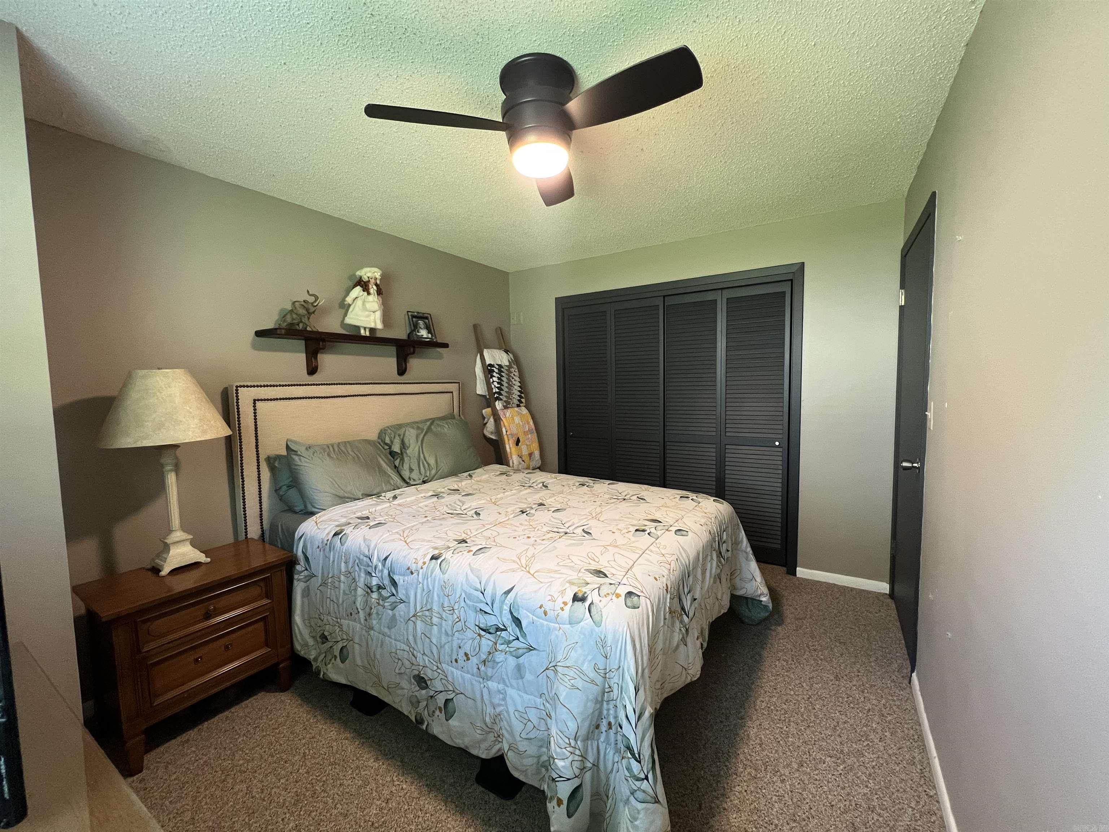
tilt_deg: -4.6
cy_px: 416
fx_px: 416
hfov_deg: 106.2
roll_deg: +1.3
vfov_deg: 89.9
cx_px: 554
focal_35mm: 13
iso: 400
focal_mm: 1.57
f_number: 1.8
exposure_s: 1/60
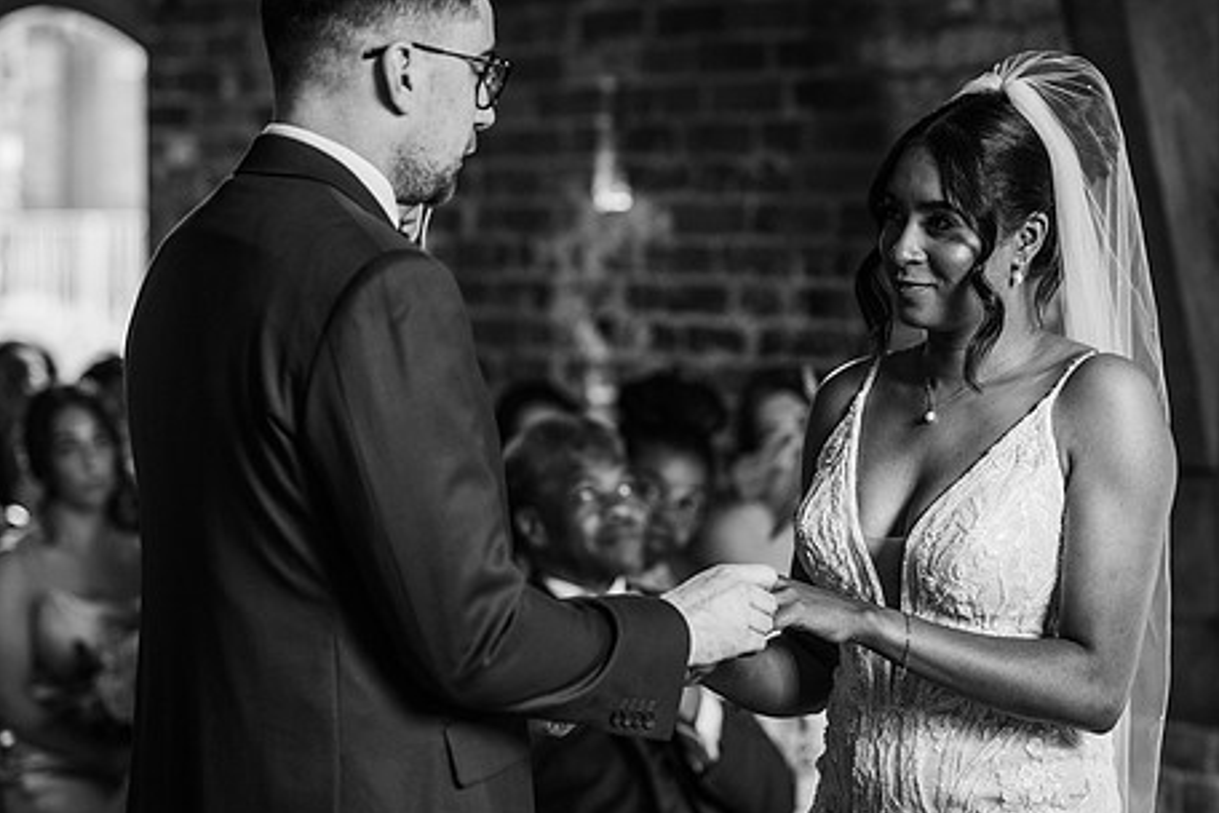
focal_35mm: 108
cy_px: 380
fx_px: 3657
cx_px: 679
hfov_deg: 18.9
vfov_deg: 12.7
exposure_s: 1/200
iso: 560
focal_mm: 85
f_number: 2.5
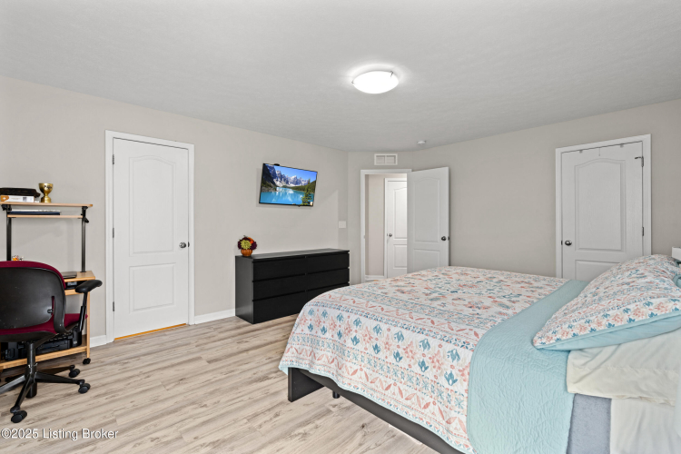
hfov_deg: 96.7
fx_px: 303
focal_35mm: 16
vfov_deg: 73.7
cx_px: 340
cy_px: 227
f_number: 9
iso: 400
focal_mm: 16
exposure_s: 1/1.25
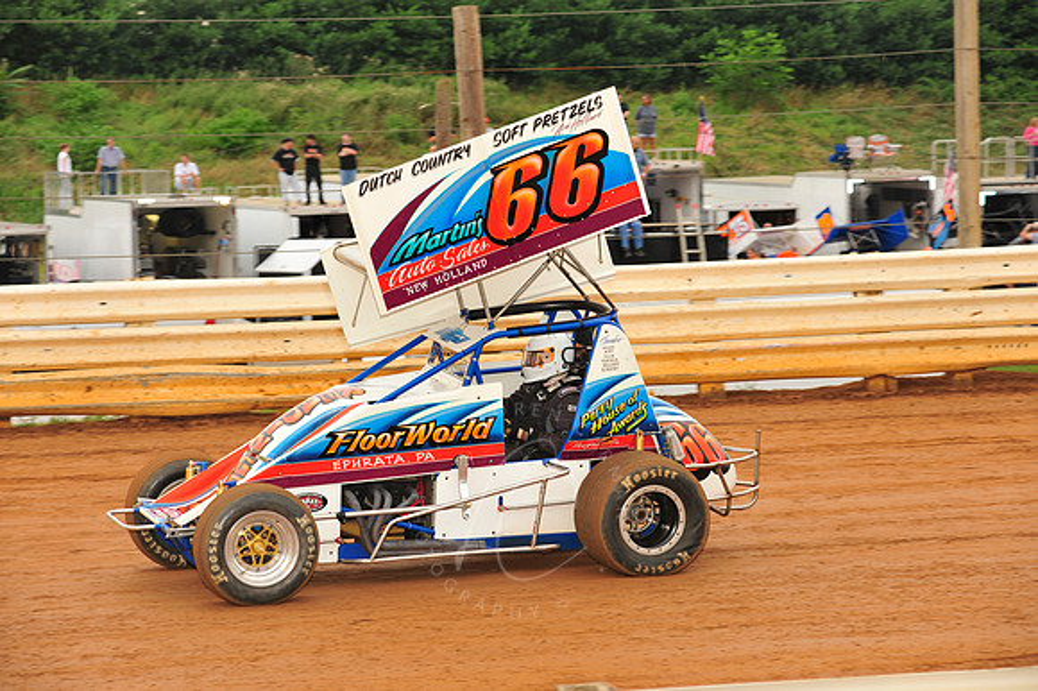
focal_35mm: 135
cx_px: 519
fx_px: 3890
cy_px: 346
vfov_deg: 10.1
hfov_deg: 15.2
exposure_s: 1/320
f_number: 7.1
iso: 640
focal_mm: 135
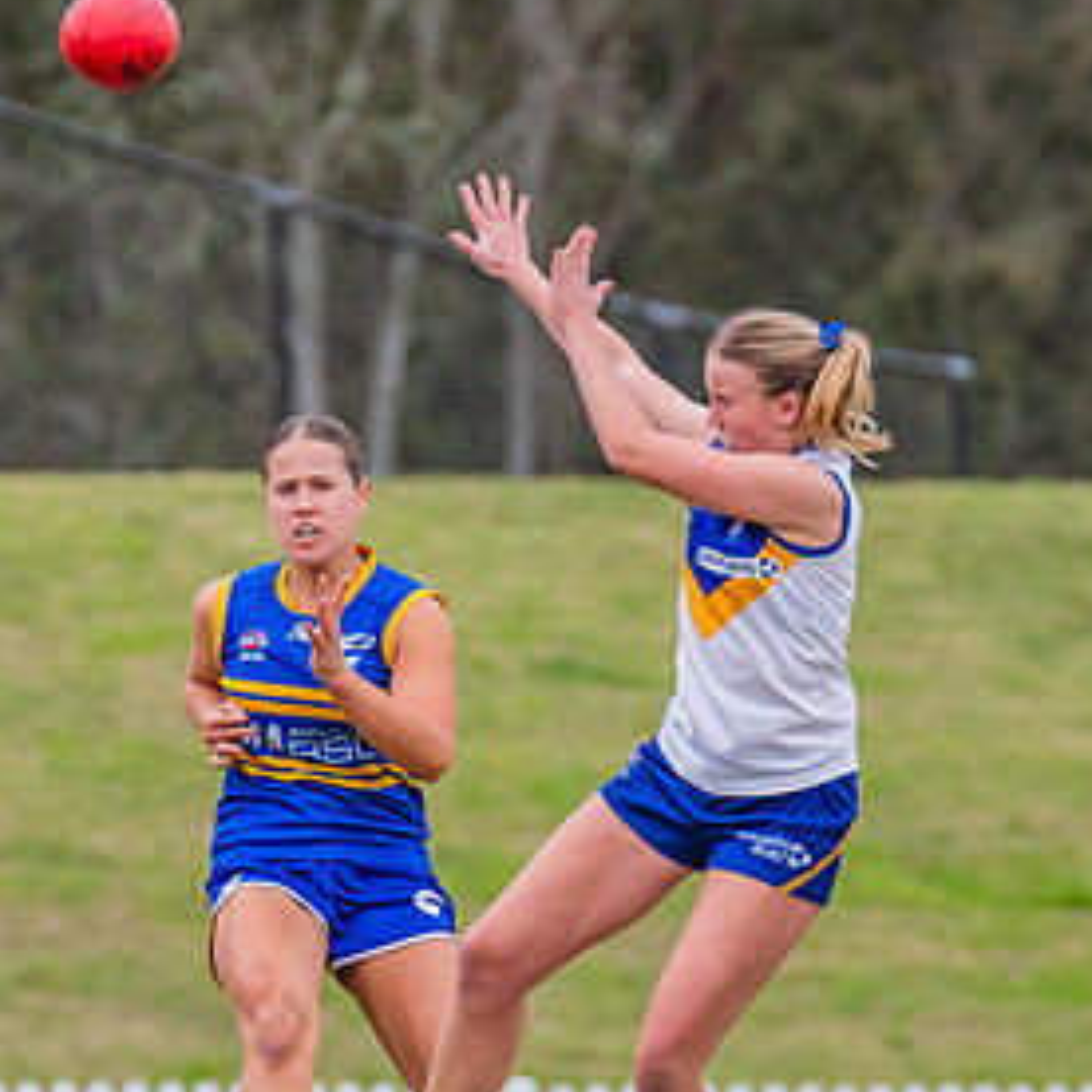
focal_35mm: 1176
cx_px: 335
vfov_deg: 1.5
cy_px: 777
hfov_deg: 1.5
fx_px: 41972
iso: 800
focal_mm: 420
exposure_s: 1/1250
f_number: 6.3
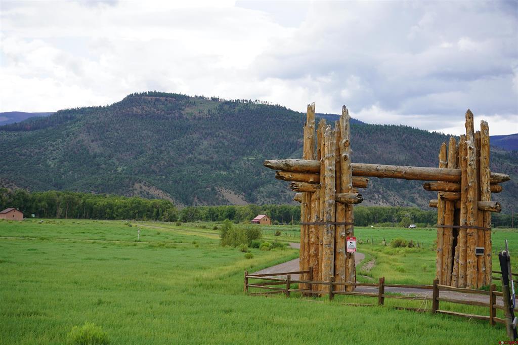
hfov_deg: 28.9
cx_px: 259
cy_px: 172
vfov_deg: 19.4
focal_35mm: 70
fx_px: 1007
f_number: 8
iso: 100
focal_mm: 70
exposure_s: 1/100
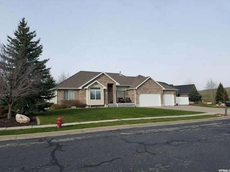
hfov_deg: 67.3
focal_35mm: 26
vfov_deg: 53.1
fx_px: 173
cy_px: 86
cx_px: 115
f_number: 1.7
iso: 50
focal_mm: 4.2
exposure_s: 1/2080
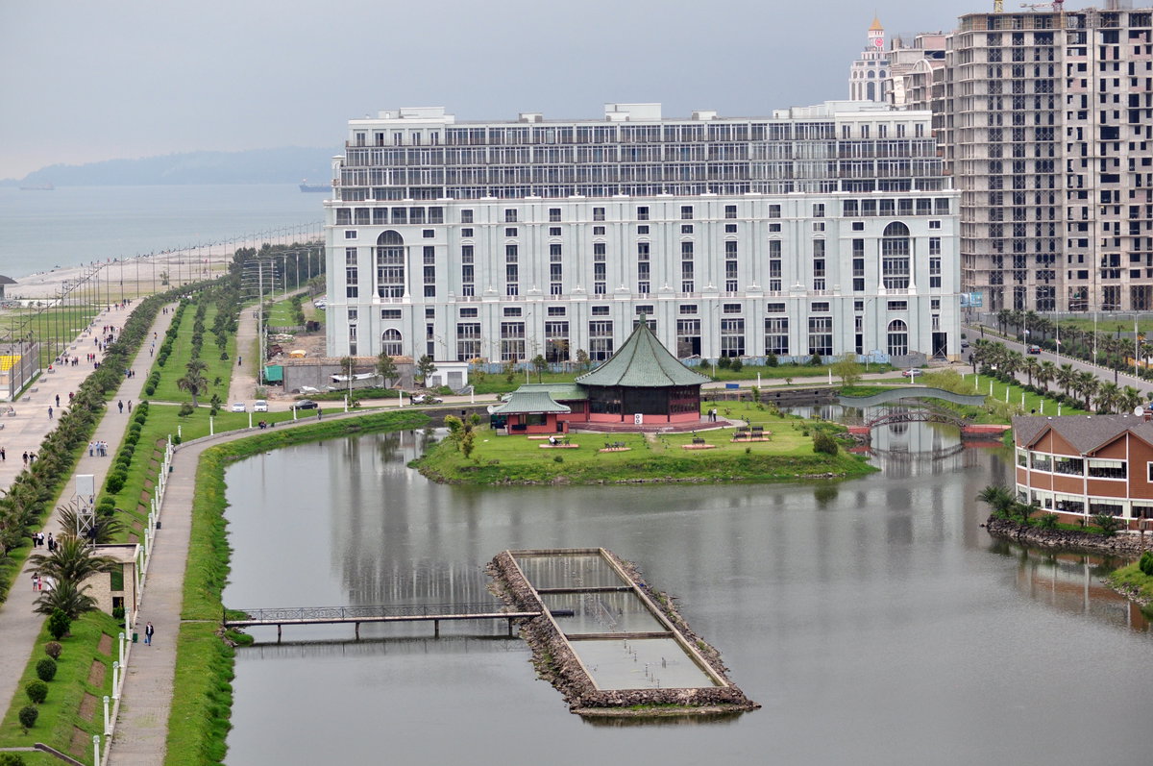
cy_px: 383
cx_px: 576
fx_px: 3839
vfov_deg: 11.4
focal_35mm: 120
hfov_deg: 17.1
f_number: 4
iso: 500
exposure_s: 1/250
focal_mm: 80
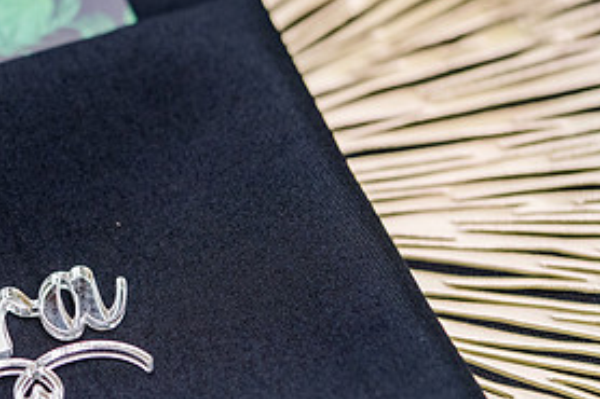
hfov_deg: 10.8
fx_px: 3131
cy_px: 271
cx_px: -13
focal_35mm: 188
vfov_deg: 7.3
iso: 1600
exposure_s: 1/160
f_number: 2.8
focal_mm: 90
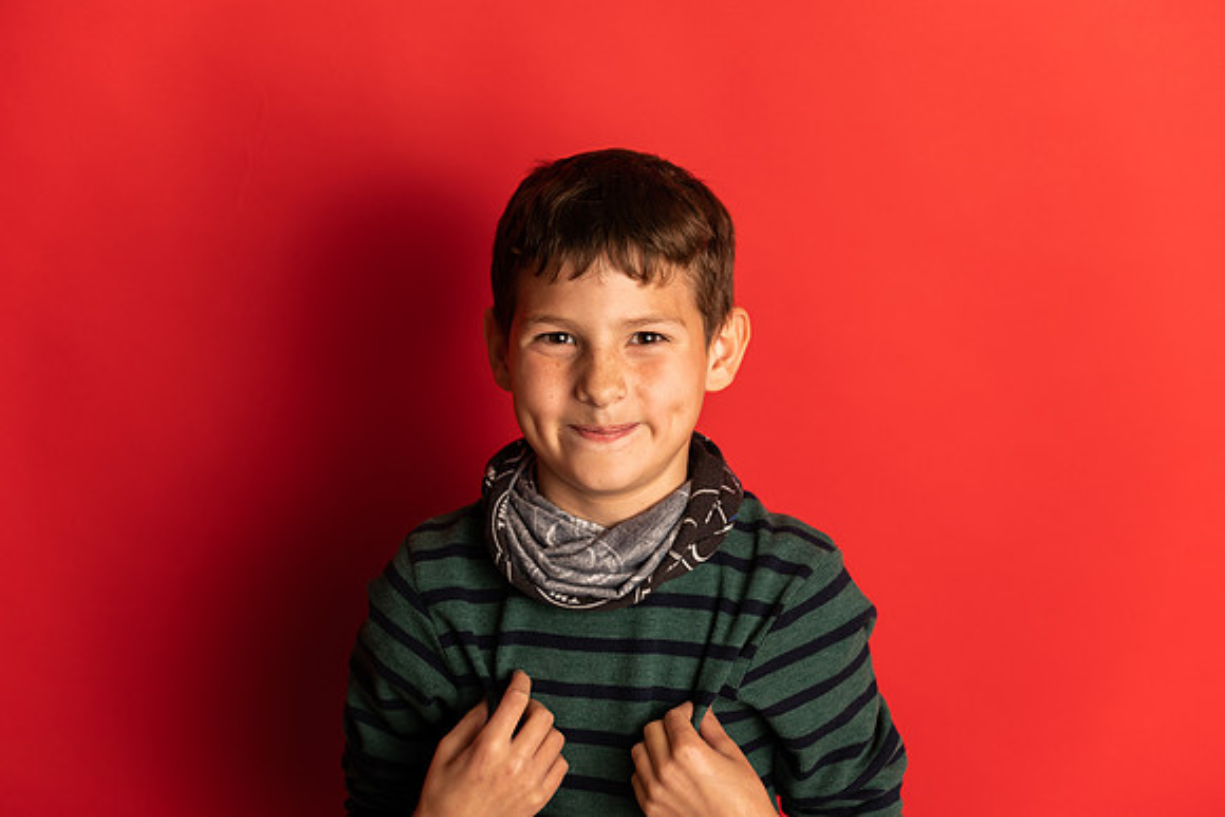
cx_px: 612
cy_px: 408
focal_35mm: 65
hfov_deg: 31.0
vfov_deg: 20.9
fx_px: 2212
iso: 100
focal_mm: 65
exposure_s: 1/160
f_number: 4
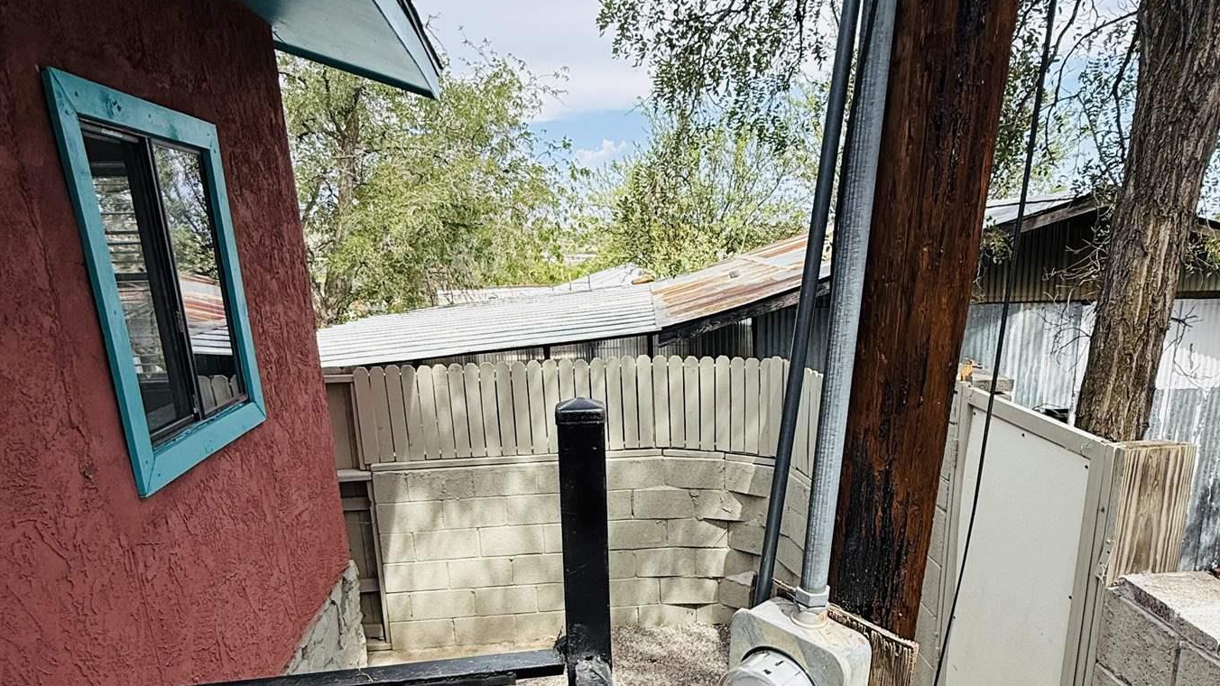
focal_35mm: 26
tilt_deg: -16.7
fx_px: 841
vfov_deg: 43.2
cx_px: 662
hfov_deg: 71.8
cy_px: 498
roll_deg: +0.8
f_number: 2.2
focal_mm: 2.22
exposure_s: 1/888
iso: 64
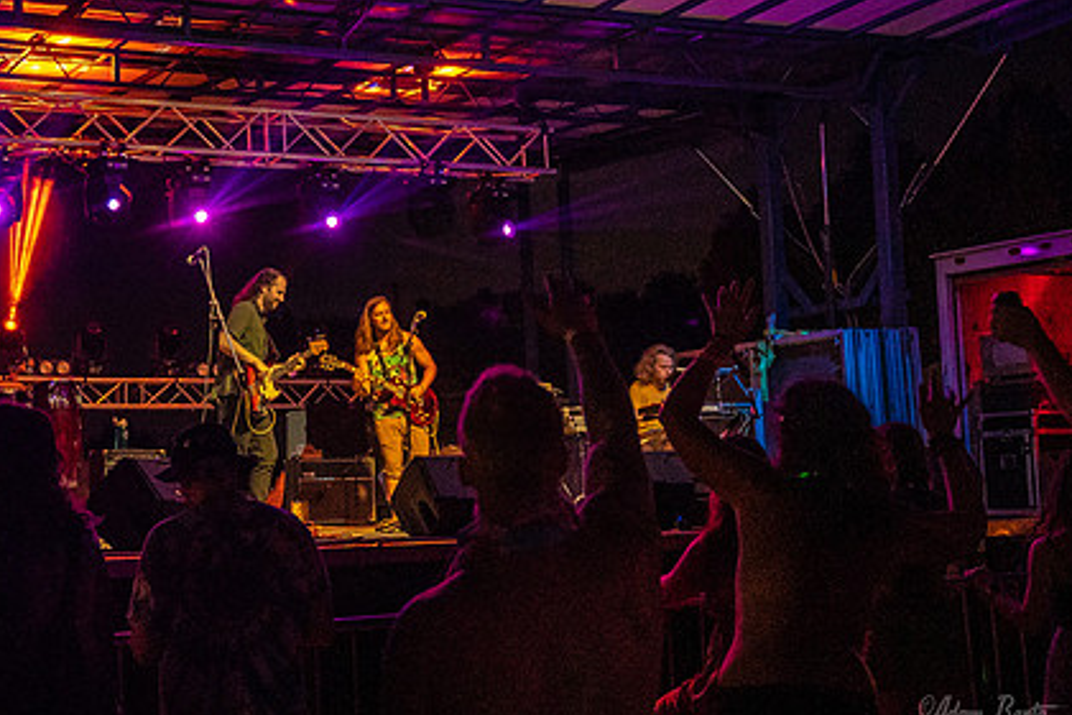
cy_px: 269
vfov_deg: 23.3
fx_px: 1727
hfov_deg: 34.1
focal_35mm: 58
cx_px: 339
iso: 6400
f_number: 2.8
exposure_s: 1/100
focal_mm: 28
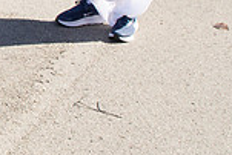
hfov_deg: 14.7
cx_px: -201
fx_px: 774
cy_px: -124
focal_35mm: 120
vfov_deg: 10.7
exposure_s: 1/160
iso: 800
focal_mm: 24
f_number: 18
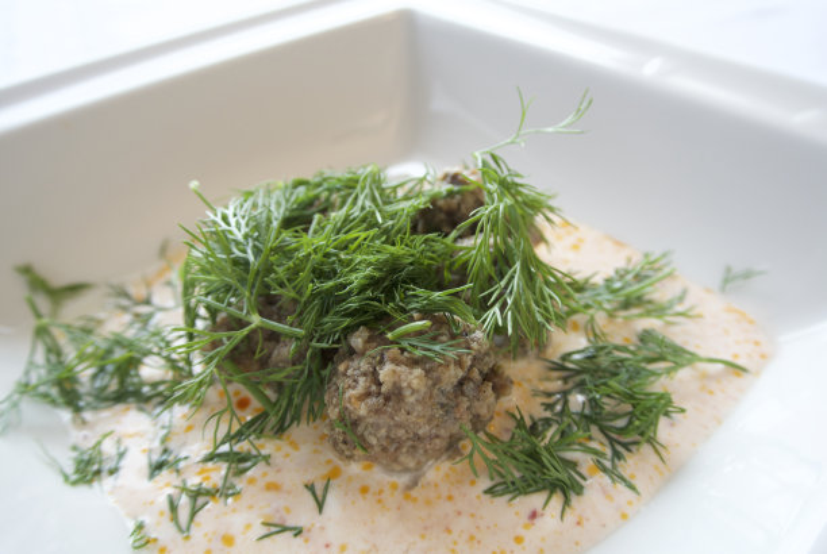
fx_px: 782
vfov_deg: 39.0
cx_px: 414
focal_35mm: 34
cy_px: 277
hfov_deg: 55.7
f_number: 3.8
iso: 200
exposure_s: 1/80
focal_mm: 12.7
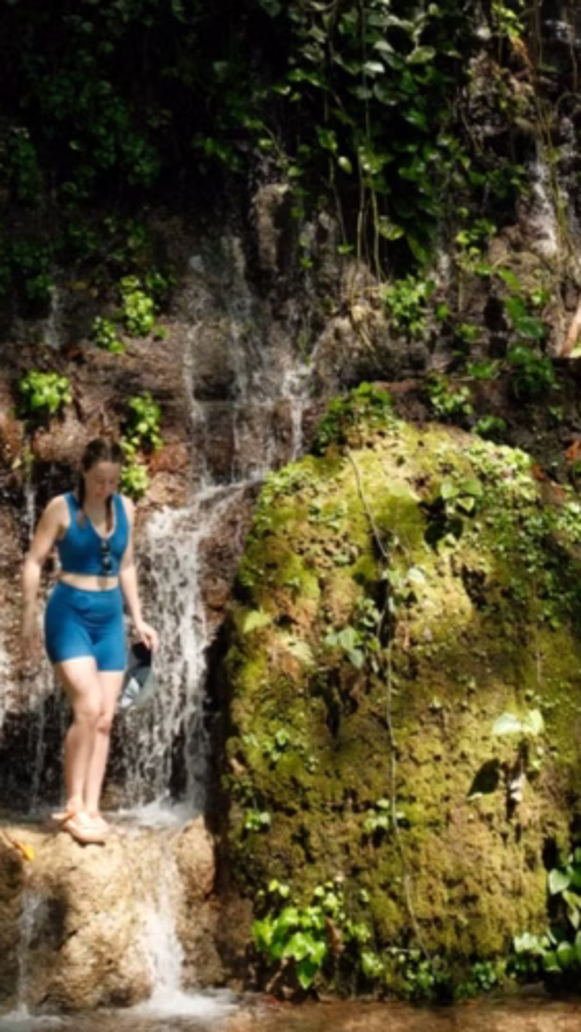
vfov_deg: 34.6
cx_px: 232
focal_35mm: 58
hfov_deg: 20.7
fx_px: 1587
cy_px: 165
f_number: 5
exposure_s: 1/300
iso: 1000
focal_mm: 18
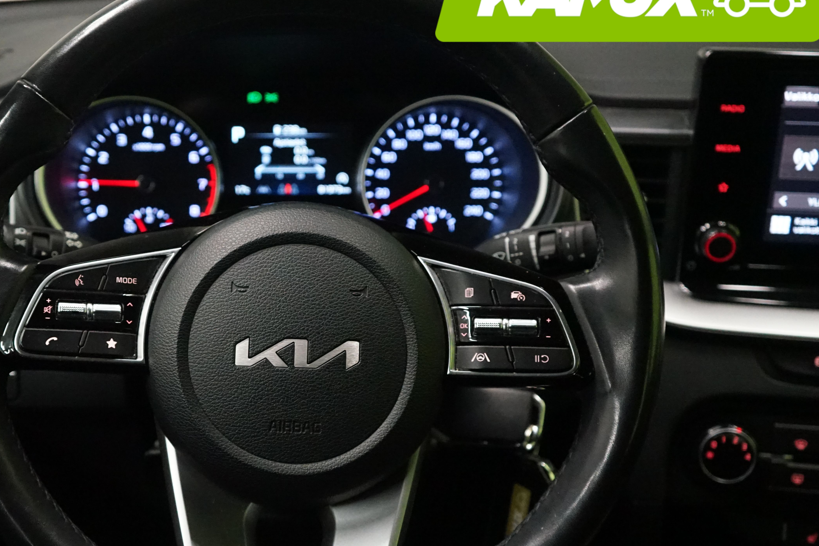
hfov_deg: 39.2
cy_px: 294
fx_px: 1137
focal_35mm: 50
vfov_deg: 27.0
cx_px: 290
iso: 6400
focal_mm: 35
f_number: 4
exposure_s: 1/100
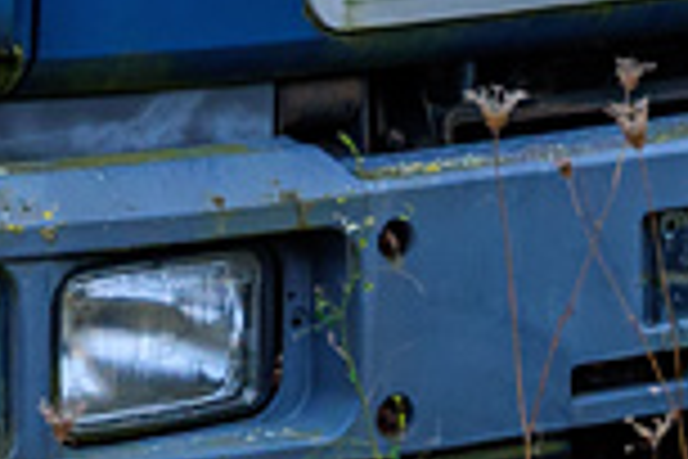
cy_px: -297
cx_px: -256
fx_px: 4930
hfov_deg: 7.9
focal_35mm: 258
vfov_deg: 5.3
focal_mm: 22
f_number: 6.3
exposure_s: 1/160
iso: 200
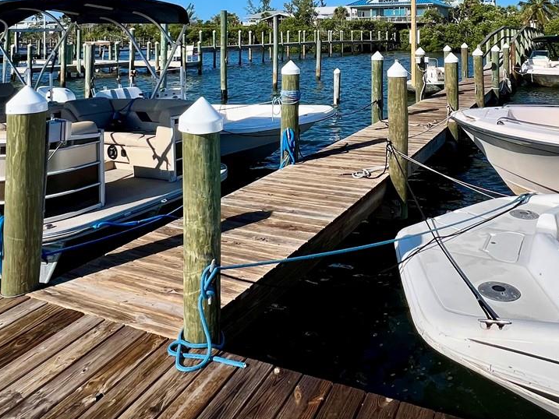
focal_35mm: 29
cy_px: 13
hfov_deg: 61.2
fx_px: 468
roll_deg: +0.8
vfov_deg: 42.6
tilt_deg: +2.4
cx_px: 333
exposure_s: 1/1980
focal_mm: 1.57
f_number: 1.8
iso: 32
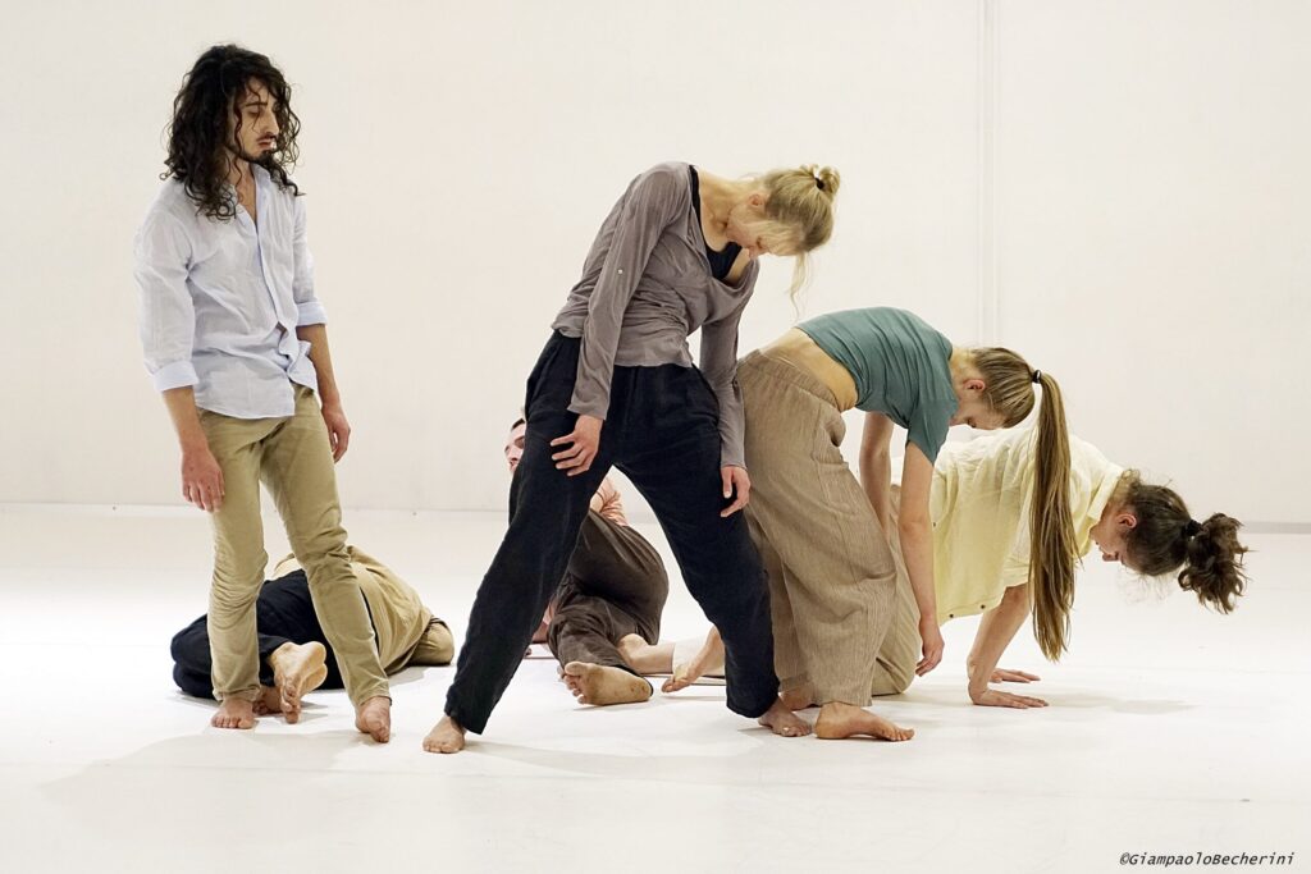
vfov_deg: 21.2
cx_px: 656
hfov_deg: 31.4
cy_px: 437
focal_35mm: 64
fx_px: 2331
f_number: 2.8
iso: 1600
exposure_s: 1/320
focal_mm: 64
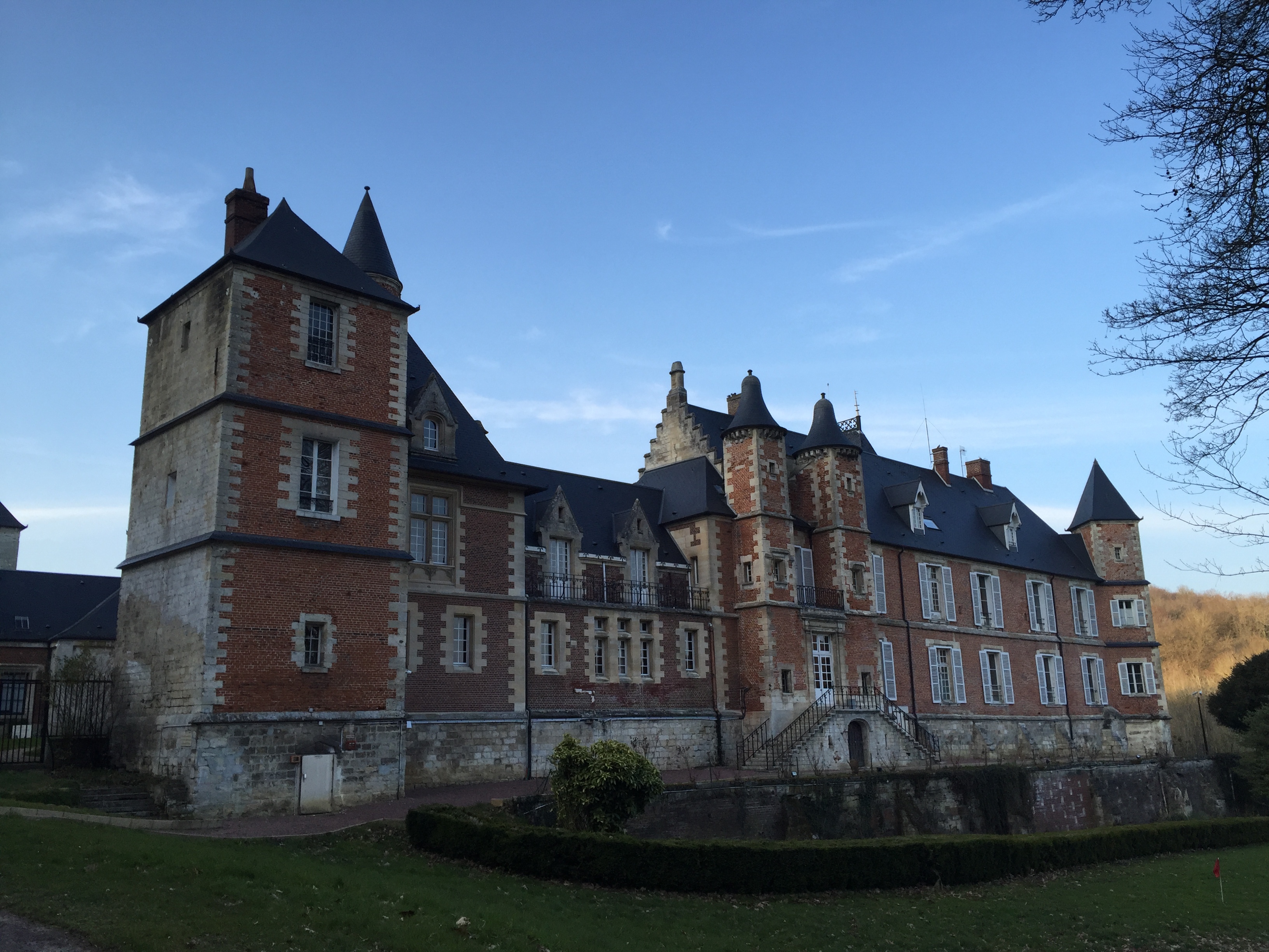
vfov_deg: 48.2
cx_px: 634
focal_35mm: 29
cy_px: 476
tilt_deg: +14.3
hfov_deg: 61.7
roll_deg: +1.9
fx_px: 1063
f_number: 2.2
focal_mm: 4.15
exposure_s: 1/527
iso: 32
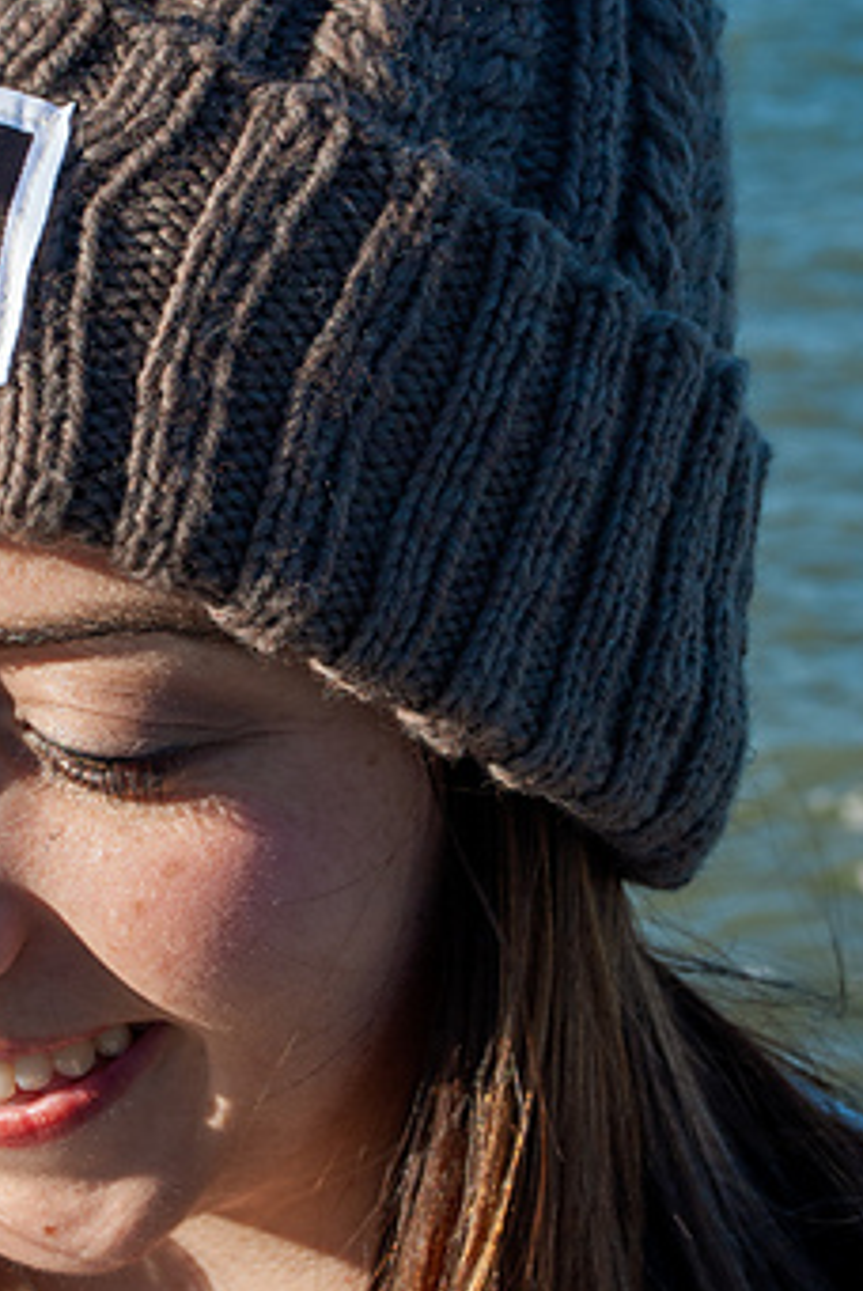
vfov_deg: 22.5
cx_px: 185
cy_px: 458
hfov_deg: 15.1
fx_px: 3229
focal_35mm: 90
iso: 100
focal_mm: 32
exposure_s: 1/250
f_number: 8
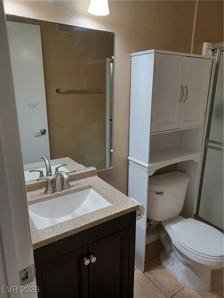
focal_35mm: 25
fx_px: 216
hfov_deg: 54.9
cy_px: 149
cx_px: 112
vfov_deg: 69.4
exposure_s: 1/50
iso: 250
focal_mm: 4.6
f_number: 1.8
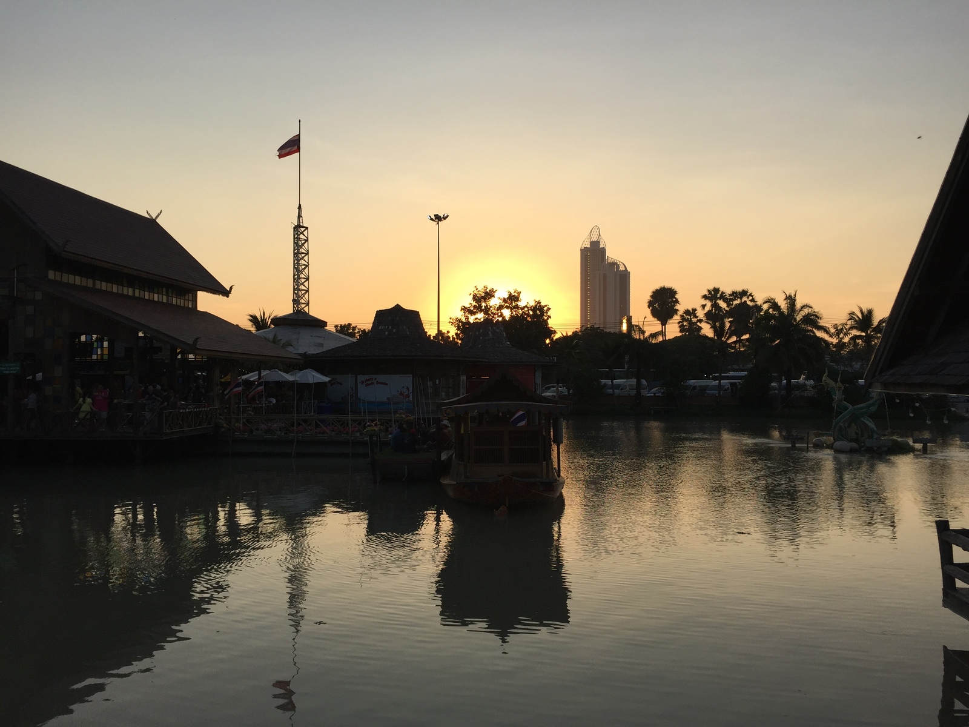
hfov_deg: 61.7
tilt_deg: +0.1
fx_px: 812
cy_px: 364
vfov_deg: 48.2
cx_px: 484
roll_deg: -0.8
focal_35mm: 29
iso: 32
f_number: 2.2
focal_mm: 4.15
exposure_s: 1/1236
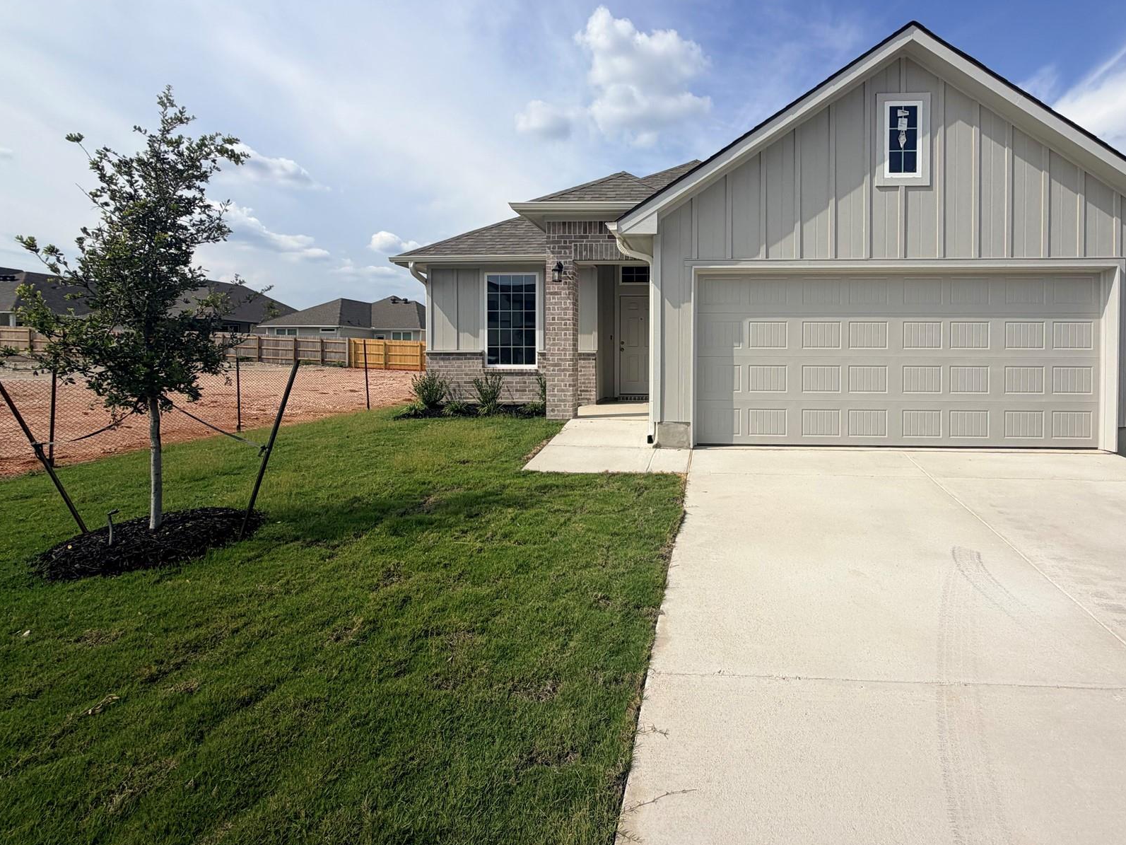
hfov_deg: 86.4
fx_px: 586
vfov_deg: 71.3
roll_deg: +0.6
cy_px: 368
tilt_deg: +0.4
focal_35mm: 18
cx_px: 688
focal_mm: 2.22
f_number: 2.2
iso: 20
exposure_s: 1/1613
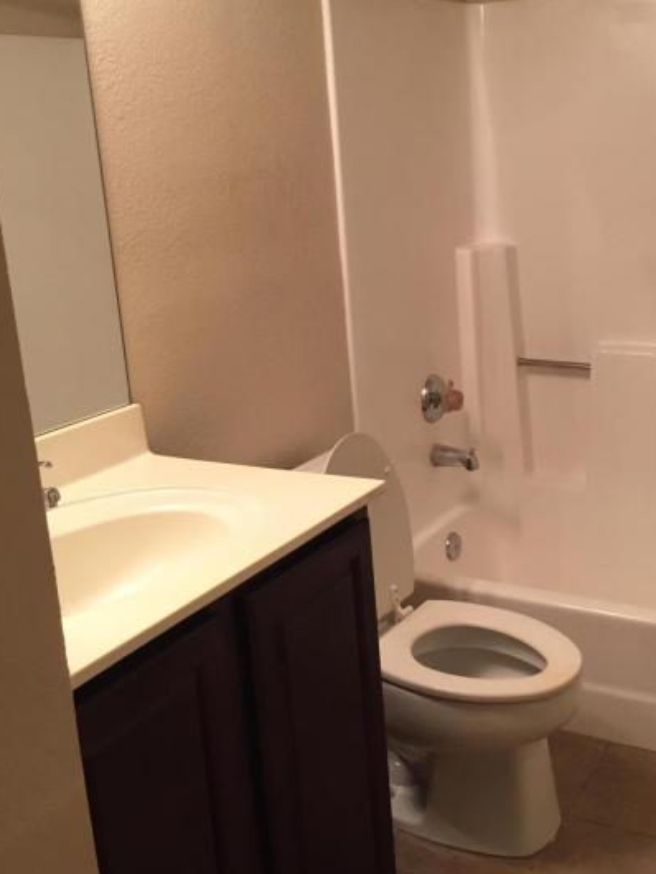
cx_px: 466
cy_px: 392
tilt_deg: -13.3
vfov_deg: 44.7
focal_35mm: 42
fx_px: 1060
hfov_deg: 33.9
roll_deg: +2.8
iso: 80
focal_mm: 4.15
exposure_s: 1/30
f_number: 2.2
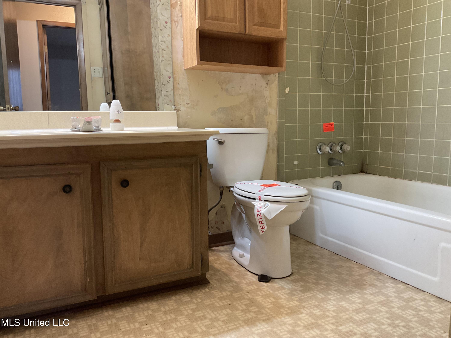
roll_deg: +0.5
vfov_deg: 48.2
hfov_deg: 61.7
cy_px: 169
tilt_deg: -7.3
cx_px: 226
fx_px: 378
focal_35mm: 29
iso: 125
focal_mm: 3
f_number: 1.8
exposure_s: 1/60
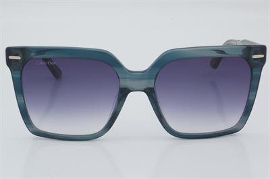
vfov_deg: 16.5
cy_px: 90
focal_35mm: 82
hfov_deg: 24.6
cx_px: 135
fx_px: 618
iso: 100
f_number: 32
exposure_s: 1/4
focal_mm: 55
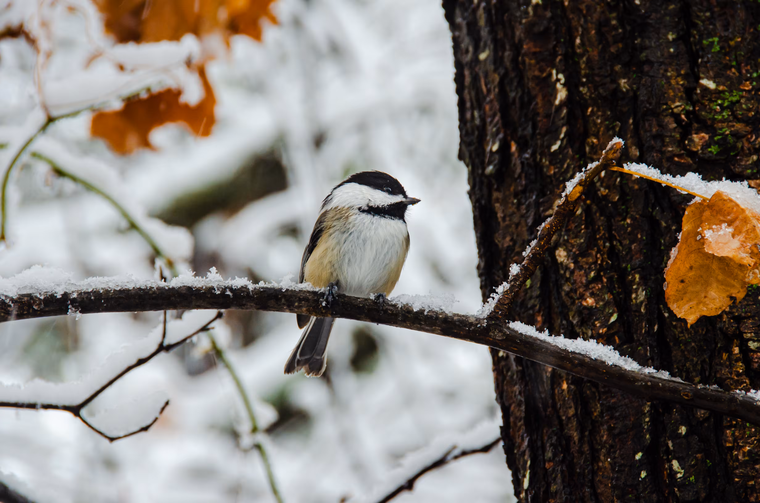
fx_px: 6320
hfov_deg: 6.9
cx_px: 380
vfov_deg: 4.6
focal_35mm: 300
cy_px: 252
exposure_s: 1/80
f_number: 9
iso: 400
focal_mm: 200
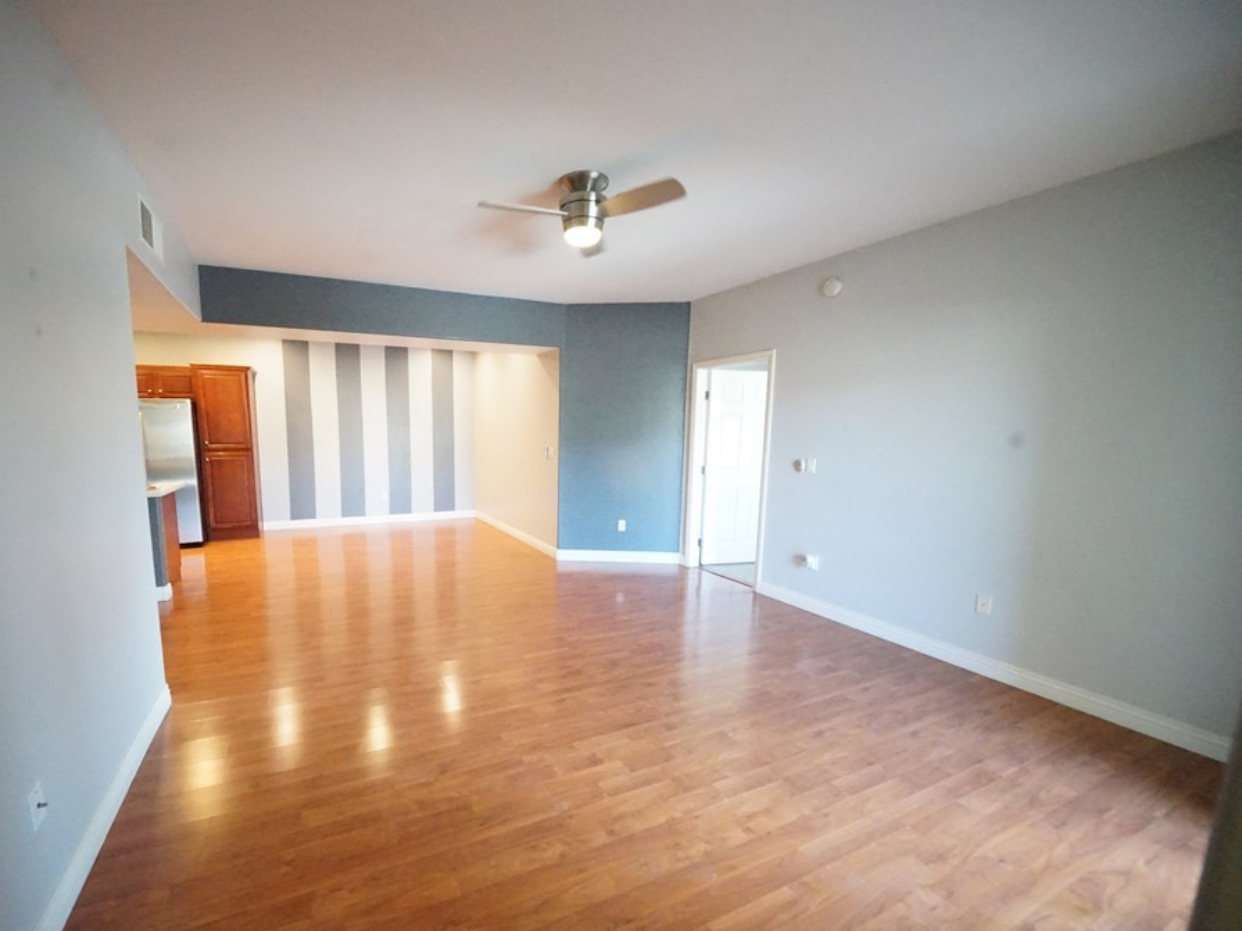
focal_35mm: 14
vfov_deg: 85.5
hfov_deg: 101.4
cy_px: 499
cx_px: 533
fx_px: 502
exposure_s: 1/125
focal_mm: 12
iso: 20000
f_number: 7.1
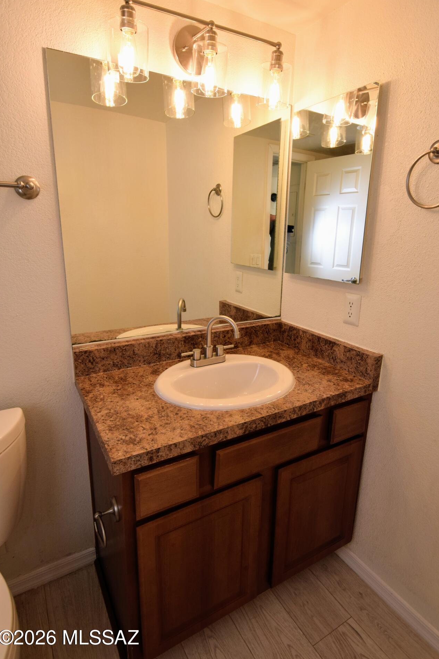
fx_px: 348
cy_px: 322
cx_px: 229
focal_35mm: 19
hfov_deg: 64.5
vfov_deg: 86.9
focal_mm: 12
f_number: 6.3
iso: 400
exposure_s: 1/160
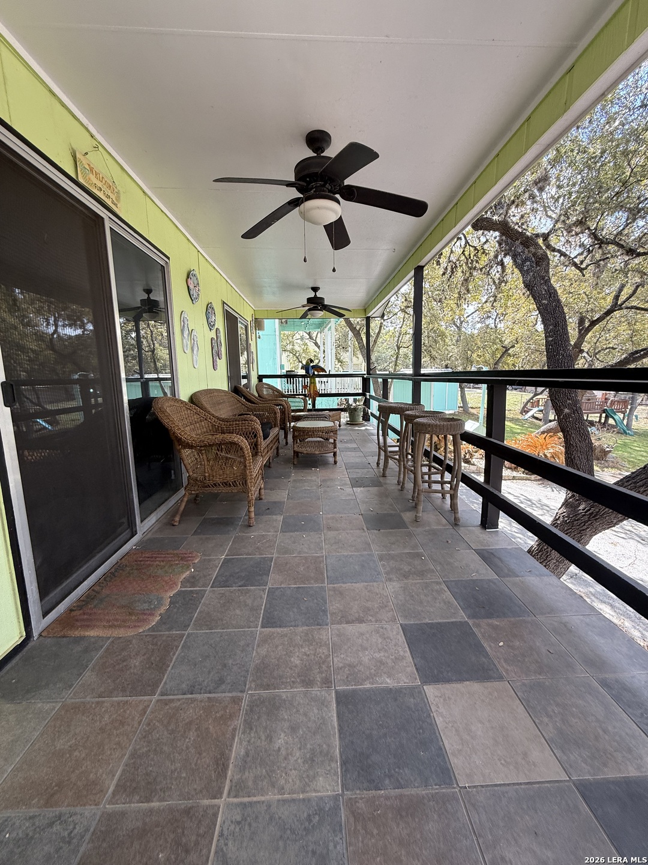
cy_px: 432
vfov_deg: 102.1
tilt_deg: -8.1
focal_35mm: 14
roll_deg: +0.9
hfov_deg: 85.7
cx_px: 324
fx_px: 349
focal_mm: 2.22
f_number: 2.2
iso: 64
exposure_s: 1/214
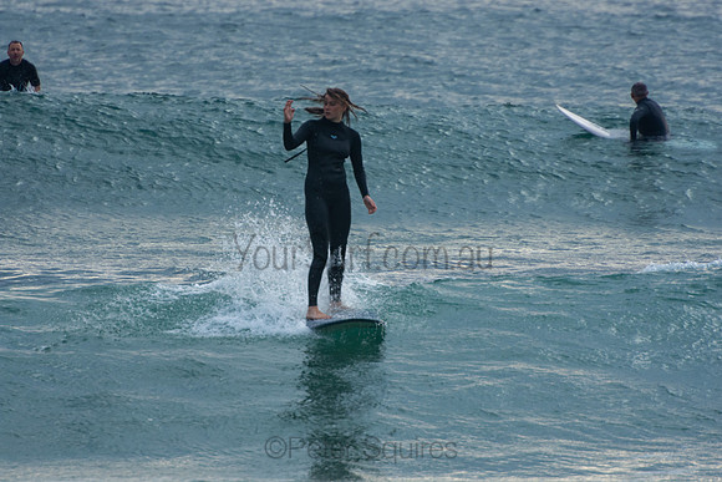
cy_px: 241
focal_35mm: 600
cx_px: 361
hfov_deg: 3.4
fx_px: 12036
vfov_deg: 2.3
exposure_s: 1/400
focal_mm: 400
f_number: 5.6
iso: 360
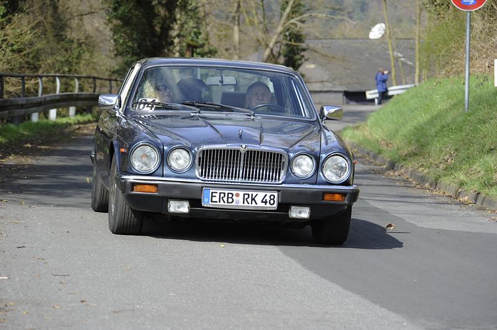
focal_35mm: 175
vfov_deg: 7.8
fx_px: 2414
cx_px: 248
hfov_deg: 11.8
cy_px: 165
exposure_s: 1/320
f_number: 8
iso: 320
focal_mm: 175
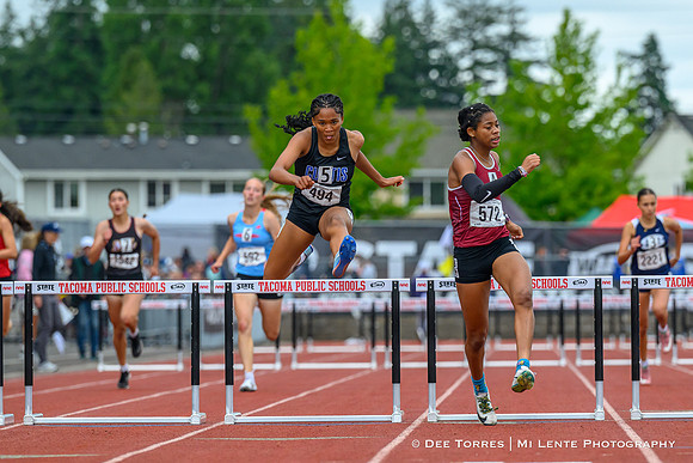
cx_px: 408
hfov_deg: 6.7
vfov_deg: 4.5
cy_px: 245
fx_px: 5876
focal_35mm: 305
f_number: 4
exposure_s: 1/1600
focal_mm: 200
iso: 800
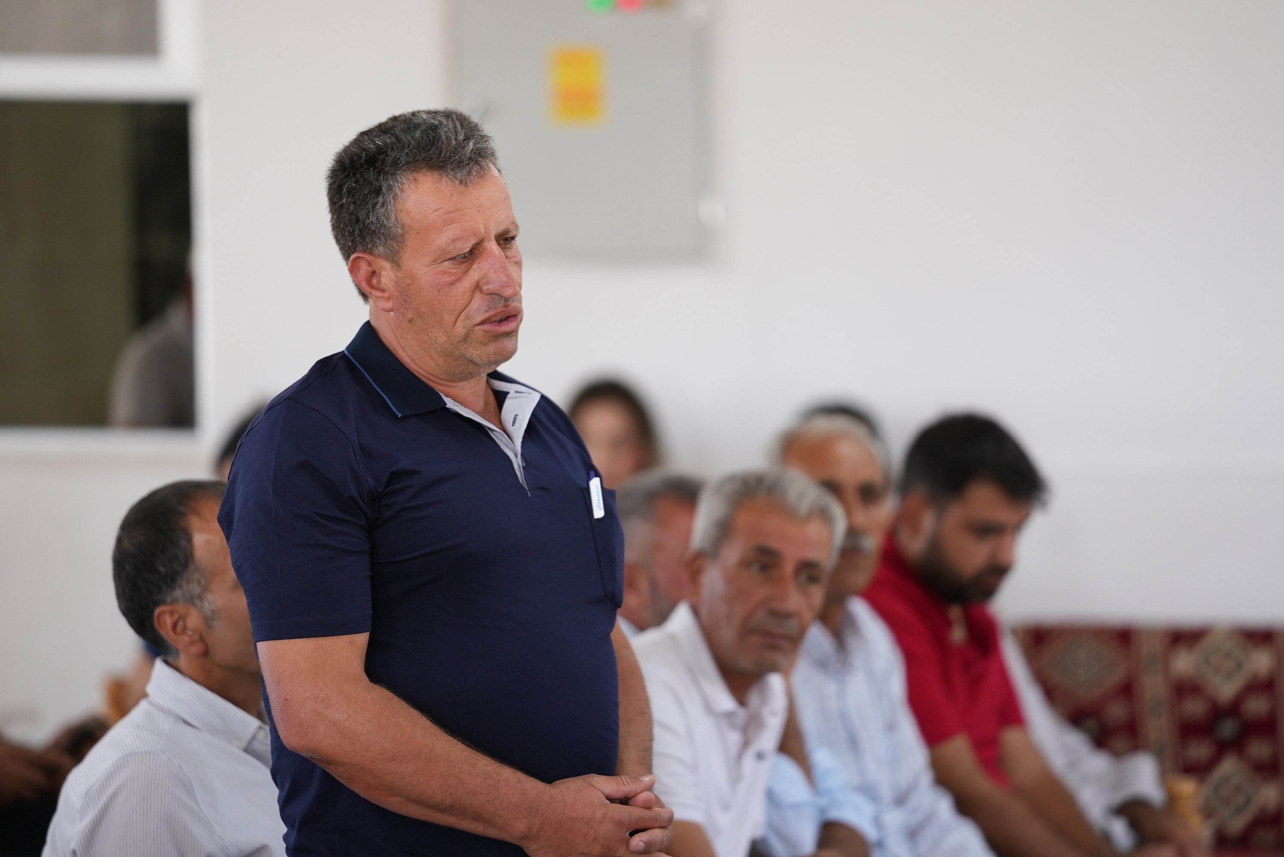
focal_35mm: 200
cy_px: 428
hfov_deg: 10.3
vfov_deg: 6.9
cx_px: 642
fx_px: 7137
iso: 320
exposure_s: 1/125
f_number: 2.8
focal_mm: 200
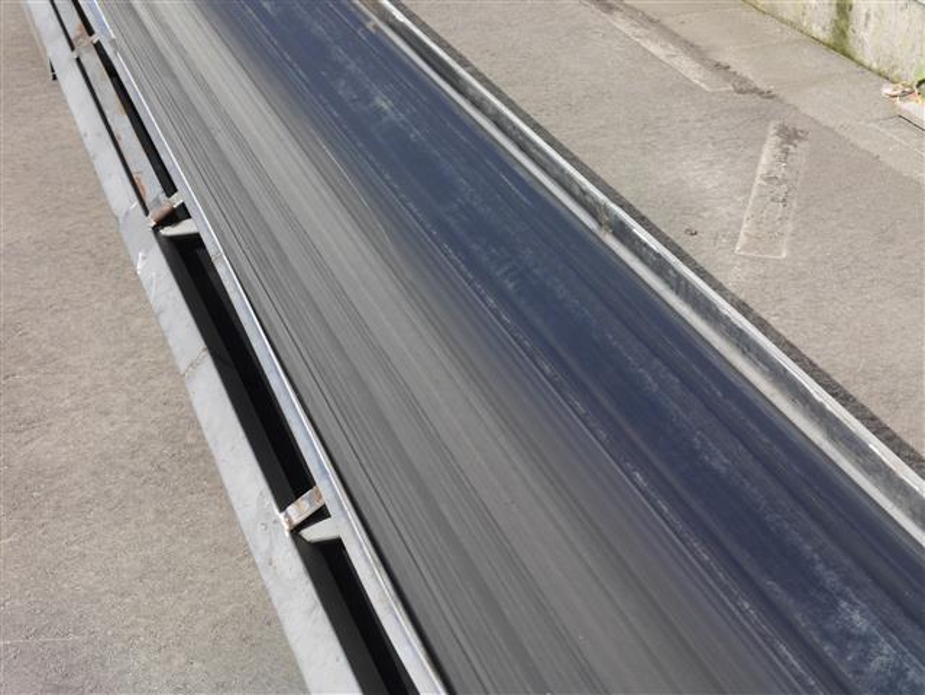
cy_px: 348
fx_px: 1765
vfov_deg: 22.3
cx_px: 462
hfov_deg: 29.4
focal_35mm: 66
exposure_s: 1/250
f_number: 8
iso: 160
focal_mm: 33
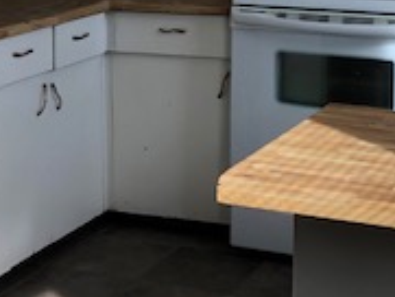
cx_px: 264
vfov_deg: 14.7
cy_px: 2
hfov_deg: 19.8
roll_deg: +0.0
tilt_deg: -7.5
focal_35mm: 99
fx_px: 1130
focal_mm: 3.99
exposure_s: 1/120
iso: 32
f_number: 1.8
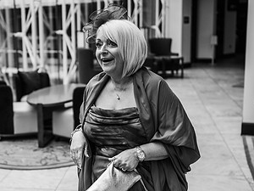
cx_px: 63
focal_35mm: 65
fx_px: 477
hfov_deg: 29.3
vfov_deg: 22.5
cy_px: 117
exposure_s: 1/320
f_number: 1.8
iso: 100
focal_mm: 35
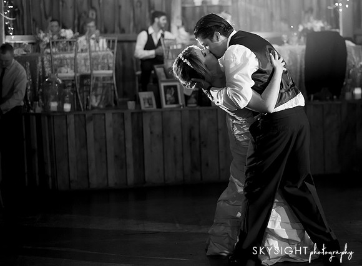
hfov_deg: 30.3
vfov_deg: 22.6
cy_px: 114
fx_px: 665
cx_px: 236
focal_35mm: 64
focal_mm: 50
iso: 2500
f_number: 2.2
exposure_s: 1/500
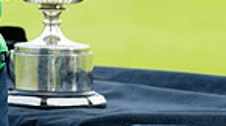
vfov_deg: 3.4
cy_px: -142
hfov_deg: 6.0
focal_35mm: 357
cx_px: -12
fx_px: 2136
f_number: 4
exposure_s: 1/400
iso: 400
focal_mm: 85
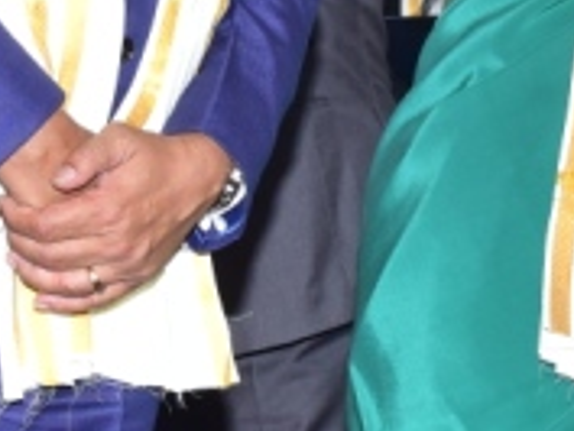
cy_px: -217
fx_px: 3700
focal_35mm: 223
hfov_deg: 8.9
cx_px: 460
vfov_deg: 6.6
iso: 1000
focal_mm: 40
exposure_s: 1/160
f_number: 7.1
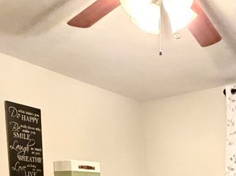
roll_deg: -0.2
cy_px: 239
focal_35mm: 49
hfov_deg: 36.6
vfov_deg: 24.9
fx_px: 334
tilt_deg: -6.2
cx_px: 211
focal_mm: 2.22
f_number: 2.2
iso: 1250
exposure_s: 1/60
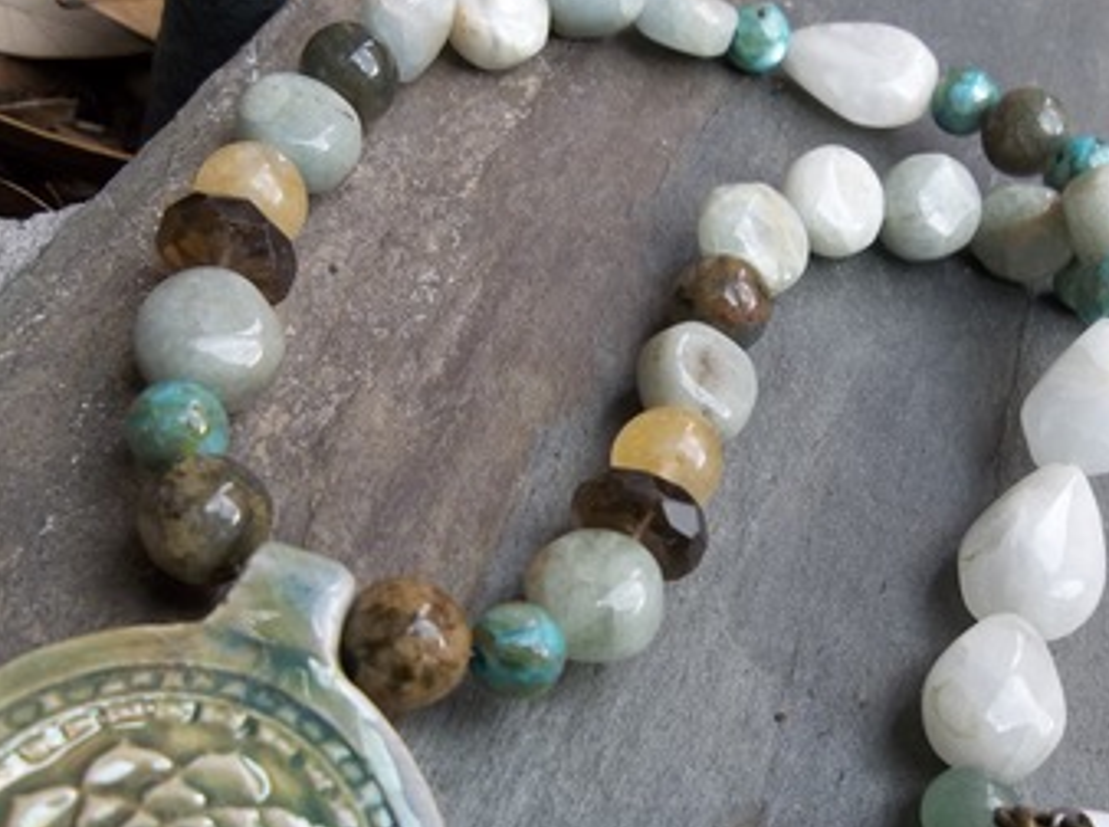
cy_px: 566
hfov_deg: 46.8
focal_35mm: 40
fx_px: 1279
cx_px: 604
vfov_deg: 35.4
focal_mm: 4.9
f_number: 3.5
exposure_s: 1/125
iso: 80
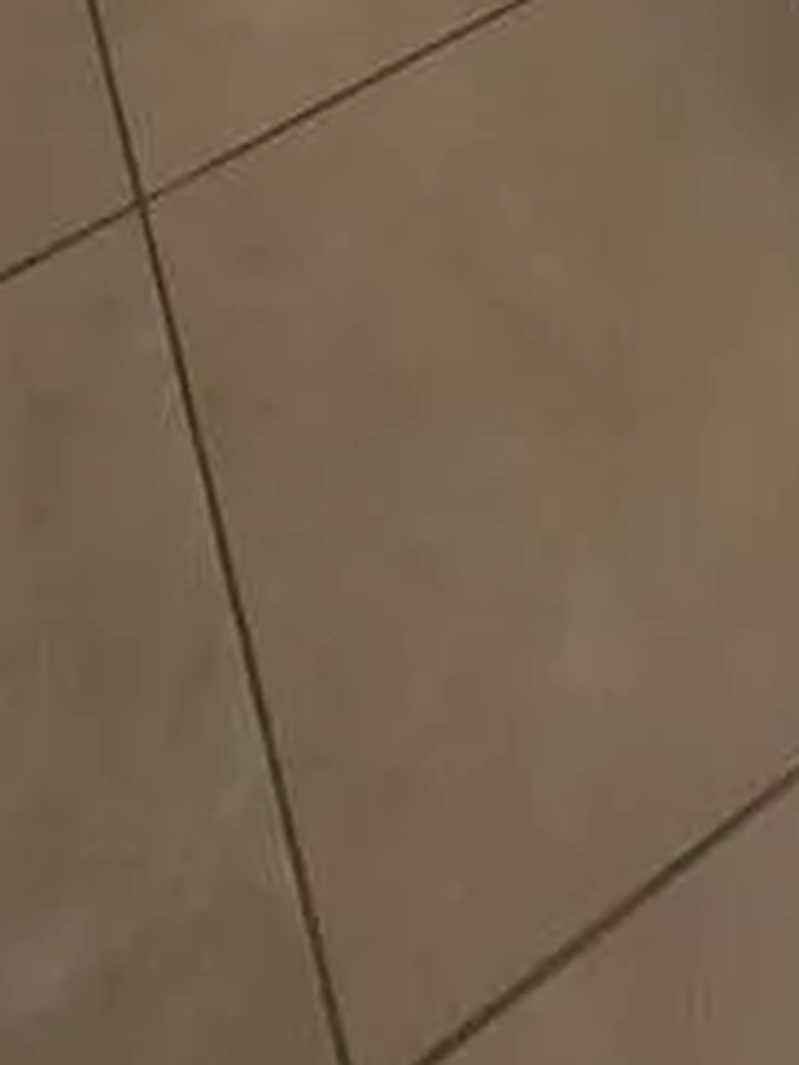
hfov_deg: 21.8
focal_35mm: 64
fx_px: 1970
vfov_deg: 15.8
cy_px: -1423
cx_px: 864
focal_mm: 1.74
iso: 125
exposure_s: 1/40
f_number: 2.2
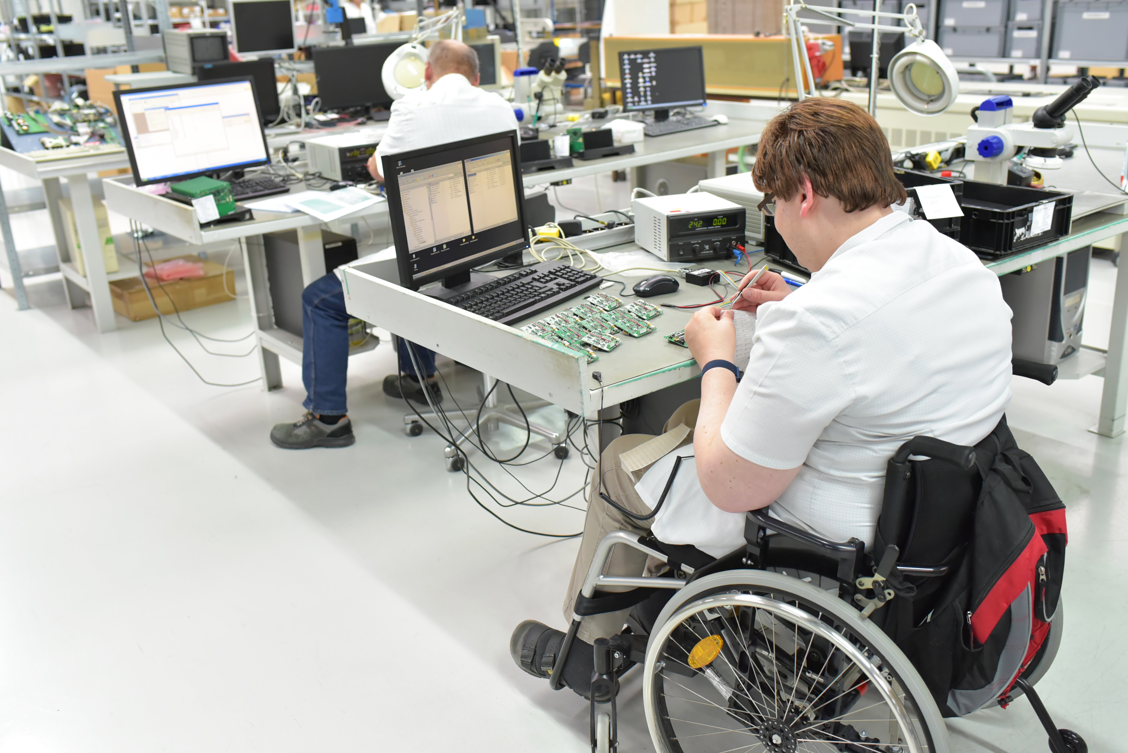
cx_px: 564
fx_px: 1097
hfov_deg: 54.4
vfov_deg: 37.9
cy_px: 376
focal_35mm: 35
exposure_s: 1/200
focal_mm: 35
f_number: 4
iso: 2500
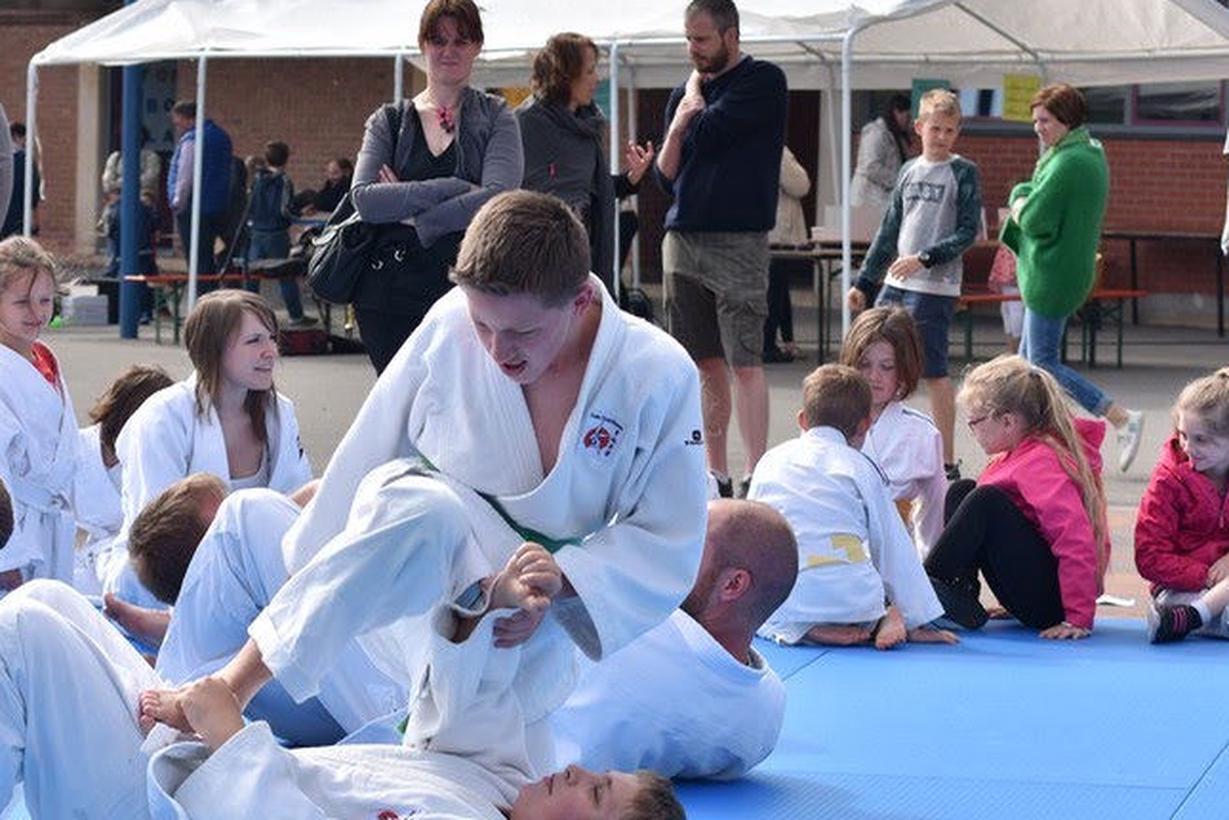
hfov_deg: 17.2
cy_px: 525
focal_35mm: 119
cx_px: 393
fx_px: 4062
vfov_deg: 11.5
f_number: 5
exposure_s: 1/500
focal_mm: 50
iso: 100
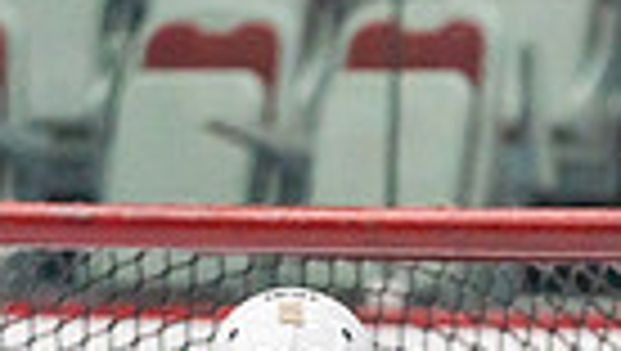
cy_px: 773
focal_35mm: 944
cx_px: 384
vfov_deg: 1.3
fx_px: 15562
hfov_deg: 2.3
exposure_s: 1/1250
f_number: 2.8
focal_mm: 200
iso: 3200
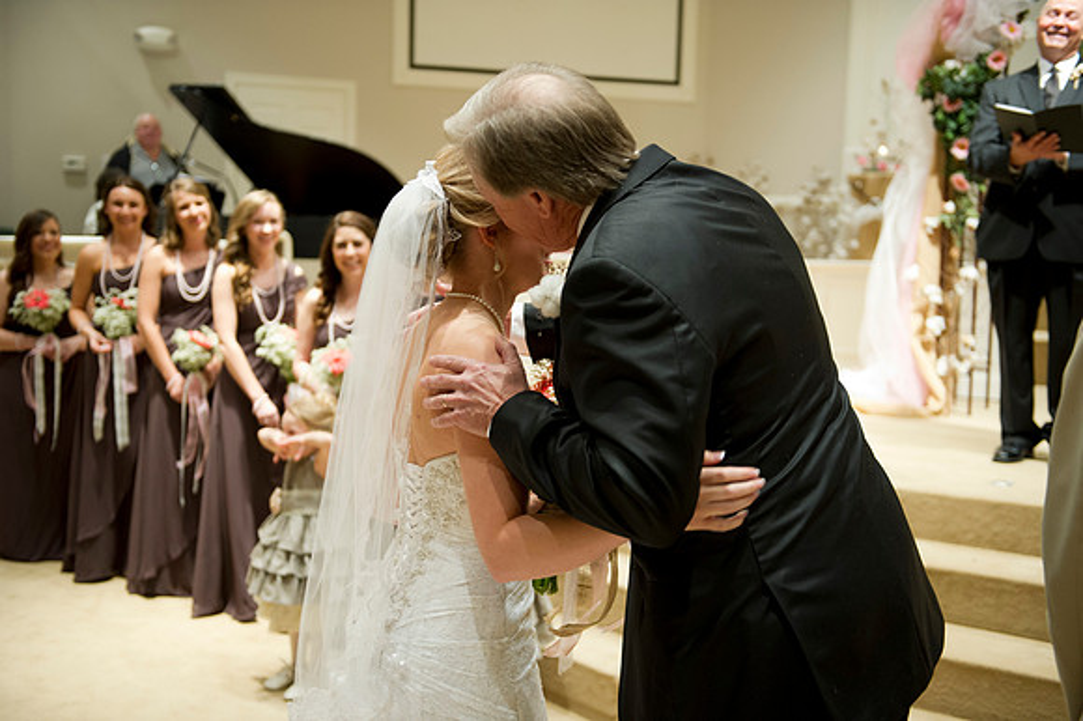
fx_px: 1203
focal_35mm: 40
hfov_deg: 48.5
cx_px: 542
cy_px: 360
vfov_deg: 33.4
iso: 1600
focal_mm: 40
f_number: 2.8
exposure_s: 1/100
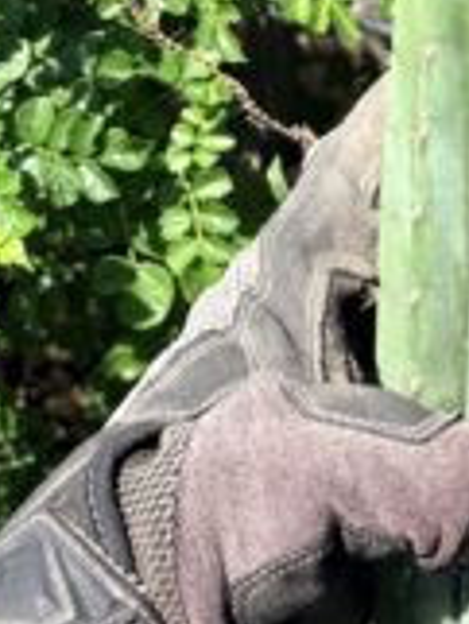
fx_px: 1552
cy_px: -126
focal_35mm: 86
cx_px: 535
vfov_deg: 21.2
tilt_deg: -35.3
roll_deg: -2.7
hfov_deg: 16.6
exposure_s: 1/1901
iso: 50
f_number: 1.6
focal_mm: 5.96
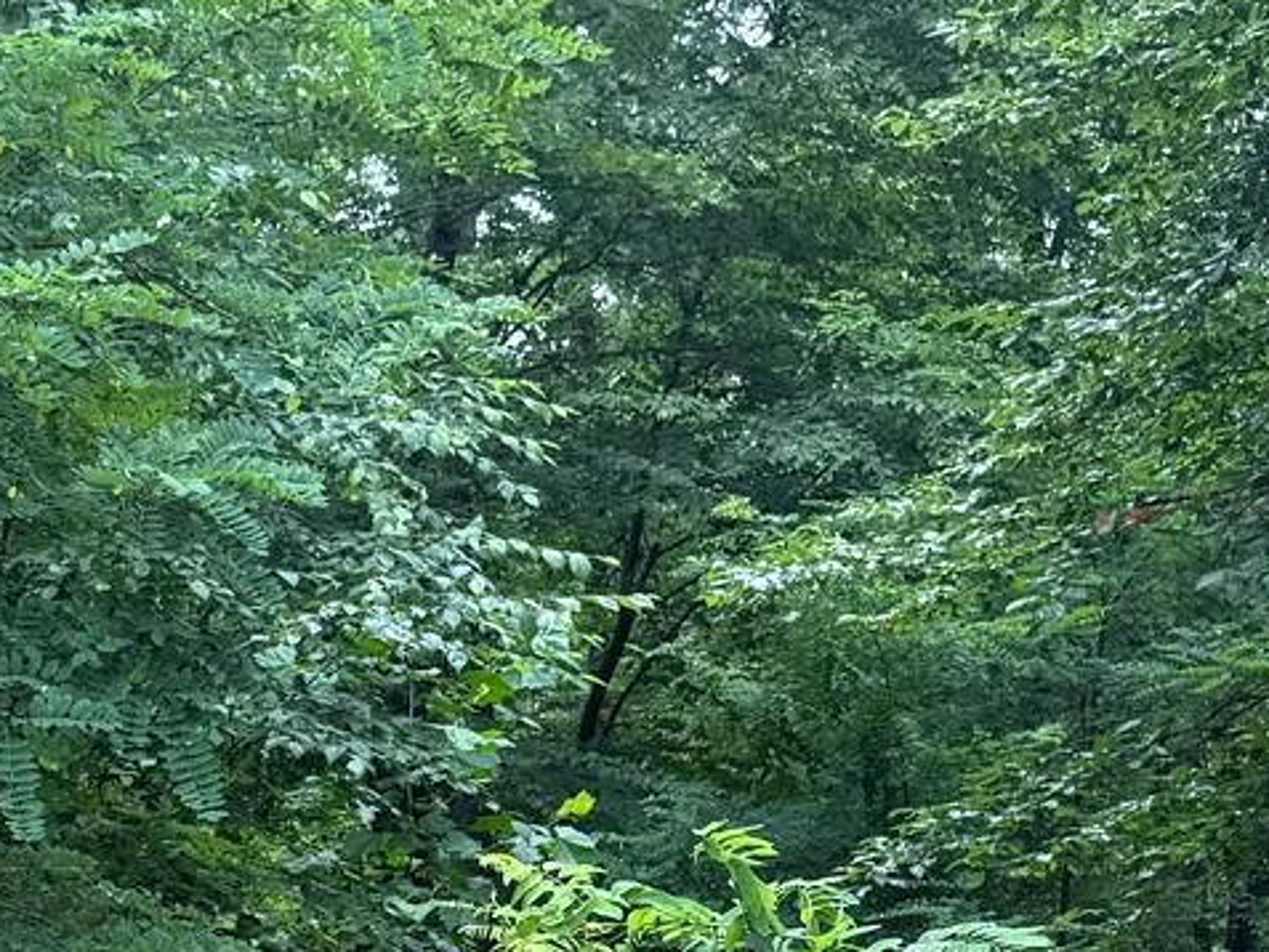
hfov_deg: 18.3
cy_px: 1194
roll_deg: -1.2
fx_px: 3777
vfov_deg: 13.9
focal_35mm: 103
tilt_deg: -9.1
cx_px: -144
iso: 80
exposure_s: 1/459
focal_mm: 6.76
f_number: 1.78
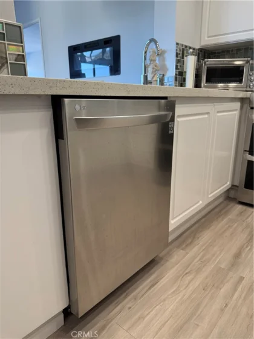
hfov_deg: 56.8
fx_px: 235
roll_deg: -0.2
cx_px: 127
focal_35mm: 24
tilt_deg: -14.9
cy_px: 170
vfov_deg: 71.6
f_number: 1.78
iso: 125
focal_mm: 6.76
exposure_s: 1/60
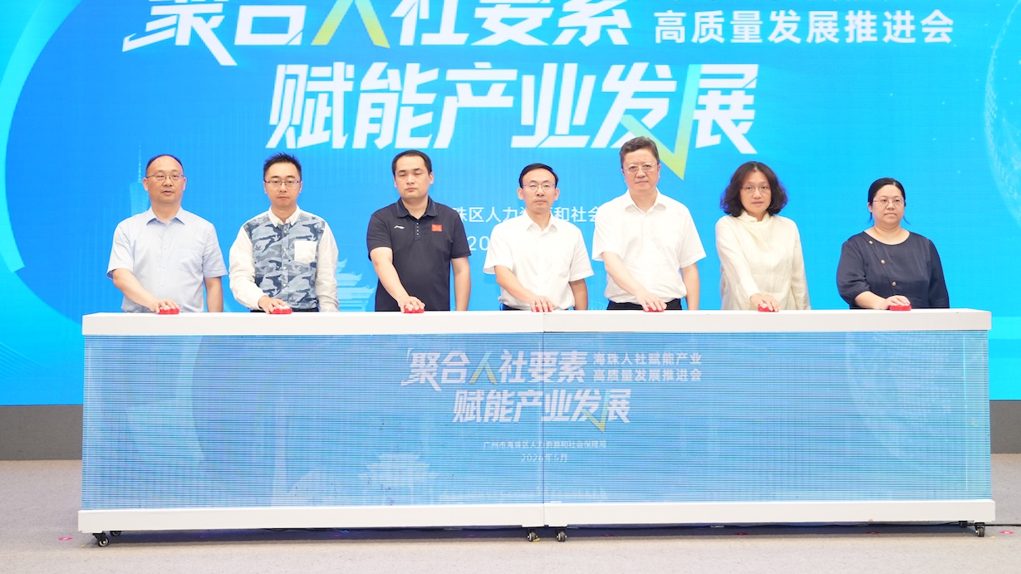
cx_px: 508
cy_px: 179
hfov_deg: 40.6
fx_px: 1381
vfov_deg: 23.4
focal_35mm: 51
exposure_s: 1/160
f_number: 4
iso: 800
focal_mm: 40
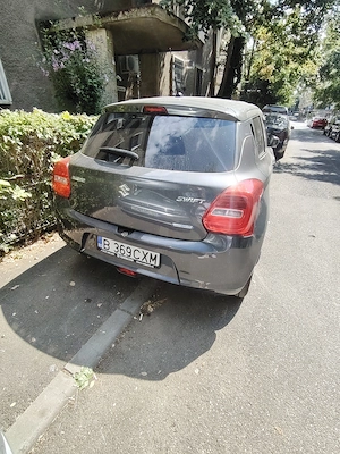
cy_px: 227
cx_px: 170
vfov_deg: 91.0
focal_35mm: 17
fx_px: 223
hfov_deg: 74.7
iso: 100
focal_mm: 1.42
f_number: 2.2
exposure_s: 1/912
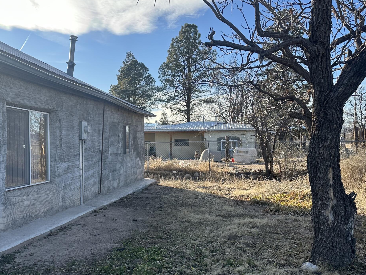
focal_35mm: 39
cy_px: 155
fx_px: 412
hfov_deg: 47.5
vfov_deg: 36.8
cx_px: 141
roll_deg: +0.2
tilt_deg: -0.8
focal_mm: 6.86
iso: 80
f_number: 1.78
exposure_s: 1/1988
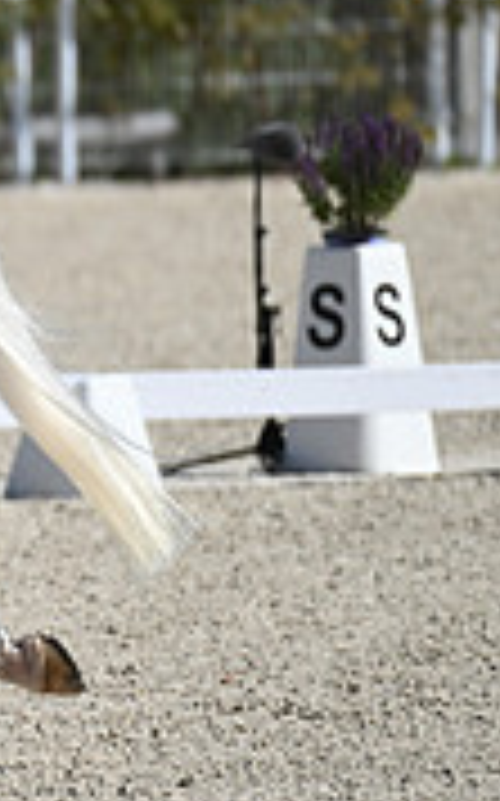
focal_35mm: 1329
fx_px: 29023
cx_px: -667
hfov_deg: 1.0
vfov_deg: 1.6
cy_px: 191
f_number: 4.5
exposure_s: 1/1600
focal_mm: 400
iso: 180
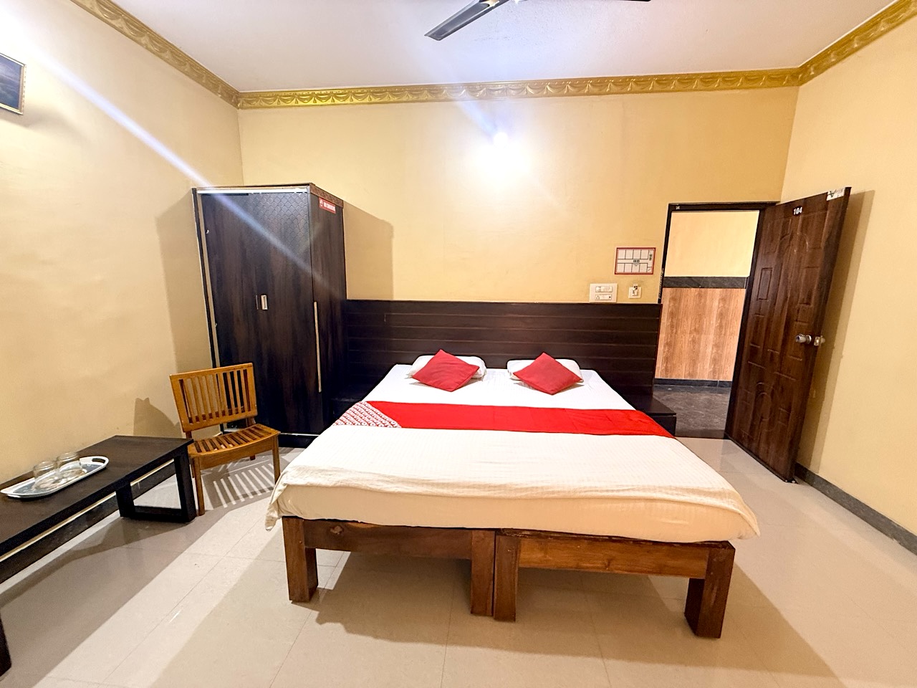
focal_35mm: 14
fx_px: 371
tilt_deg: -10.3
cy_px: 344
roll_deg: -0.7
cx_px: 458
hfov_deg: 102.1
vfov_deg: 85.7
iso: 400
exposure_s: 1/50
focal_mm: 2.22
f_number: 2.2
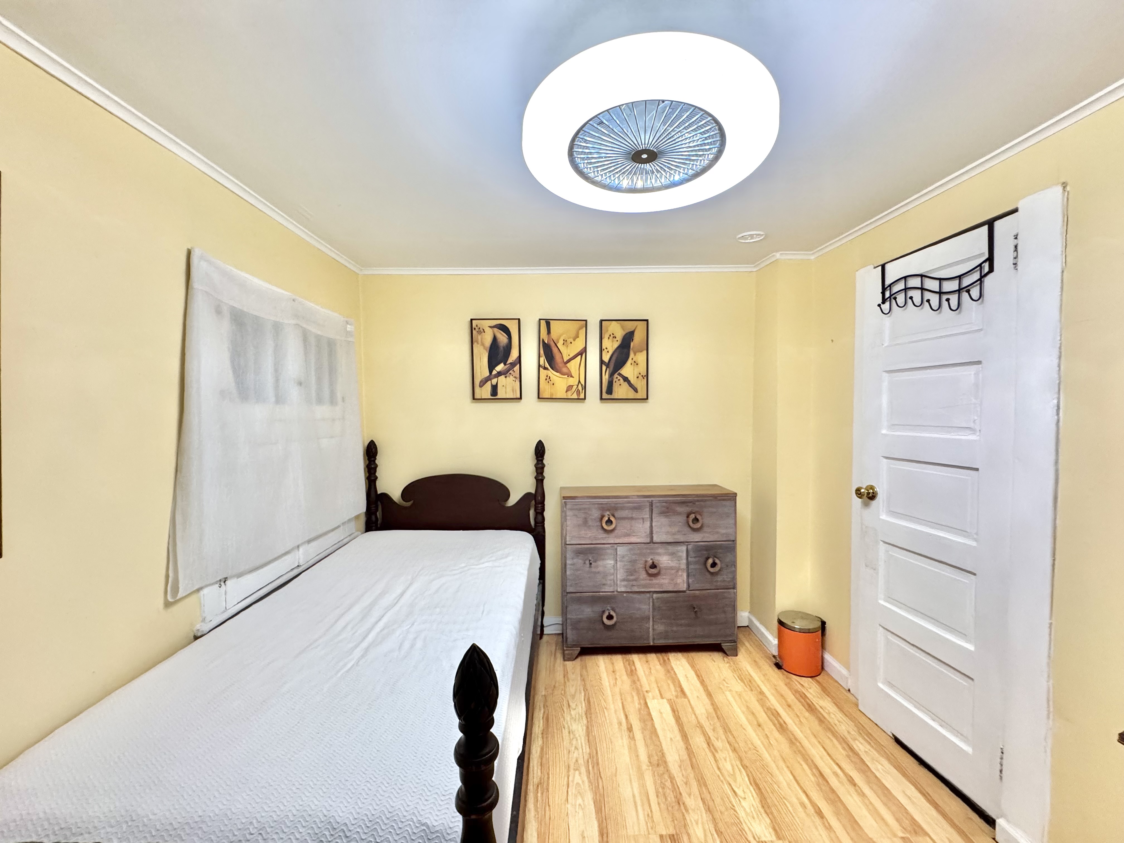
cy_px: 422
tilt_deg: -1.3
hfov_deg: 102.1
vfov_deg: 85.7
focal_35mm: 14
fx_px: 455
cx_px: 562
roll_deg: +0.7
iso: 320
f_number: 2.2
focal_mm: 2.22
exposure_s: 1/120
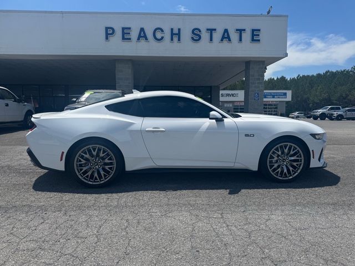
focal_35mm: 24
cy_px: 133
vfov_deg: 56.8
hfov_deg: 71.6
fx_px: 246
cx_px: 178
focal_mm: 6.76
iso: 80
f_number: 1.78
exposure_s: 1/5348
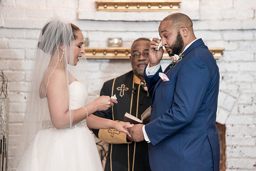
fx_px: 1440
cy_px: 86
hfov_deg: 10.2
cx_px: 128
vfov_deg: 6.8
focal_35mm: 202
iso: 2000
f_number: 2.8
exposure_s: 1/200
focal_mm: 200
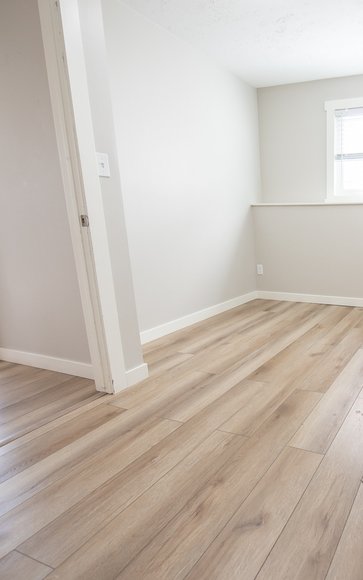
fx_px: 348
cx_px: 329
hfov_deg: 49.0
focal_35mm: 22
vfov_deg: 79.6
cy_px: 296
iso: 1000
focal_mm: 14
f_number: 3.5
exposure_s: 1/250
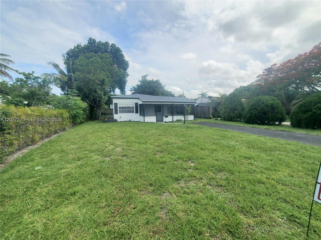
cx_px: 160
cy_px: 120
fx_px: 121
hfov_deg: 106.2
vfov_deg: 89.9
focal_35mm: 13
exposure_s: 1/1429
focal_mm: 1.8
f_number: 2.2
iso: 50
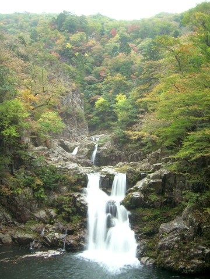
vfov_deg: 54.0
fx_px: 275
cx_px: 105
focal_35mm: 34
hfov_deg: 41.8
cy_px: 140
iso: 111
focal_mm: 5.7
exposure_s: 1/3.3
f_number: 2.9
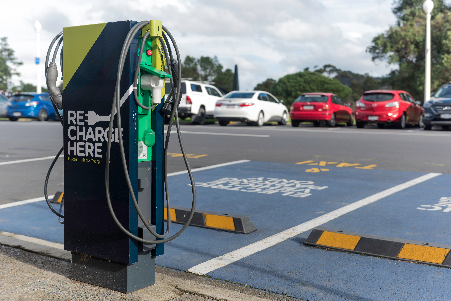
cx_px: 226
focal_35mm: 44
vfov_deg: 30.5
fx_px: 551
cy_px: 150
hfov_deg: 44.5
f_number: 2.8
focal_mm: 44
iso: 100
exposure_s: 1/500
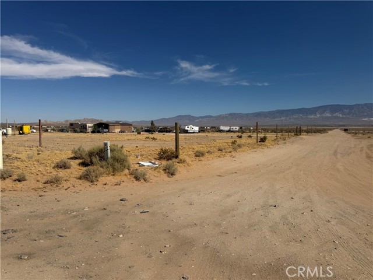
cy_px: 140
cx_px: 186
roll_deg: +0.6
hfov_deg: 71.6
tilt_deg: -3.9
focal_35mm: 24
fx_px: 259
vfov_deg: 56.8
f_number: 1.78
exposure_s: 1/11905
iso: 80
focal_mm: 6.76
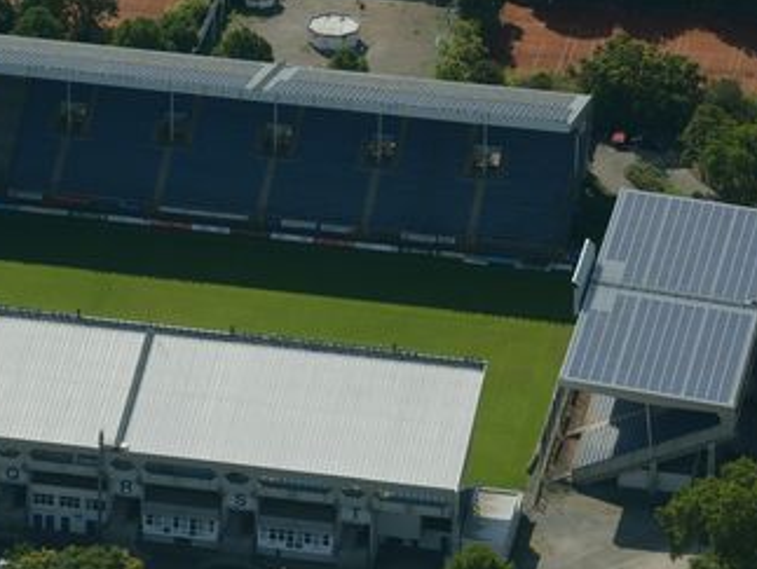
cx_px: 185
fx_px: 6677
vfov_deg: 4.9
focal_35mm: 305
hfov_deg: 6.5
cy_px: 248
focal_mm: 180
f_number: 6.3
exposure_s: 1/3200
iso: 800
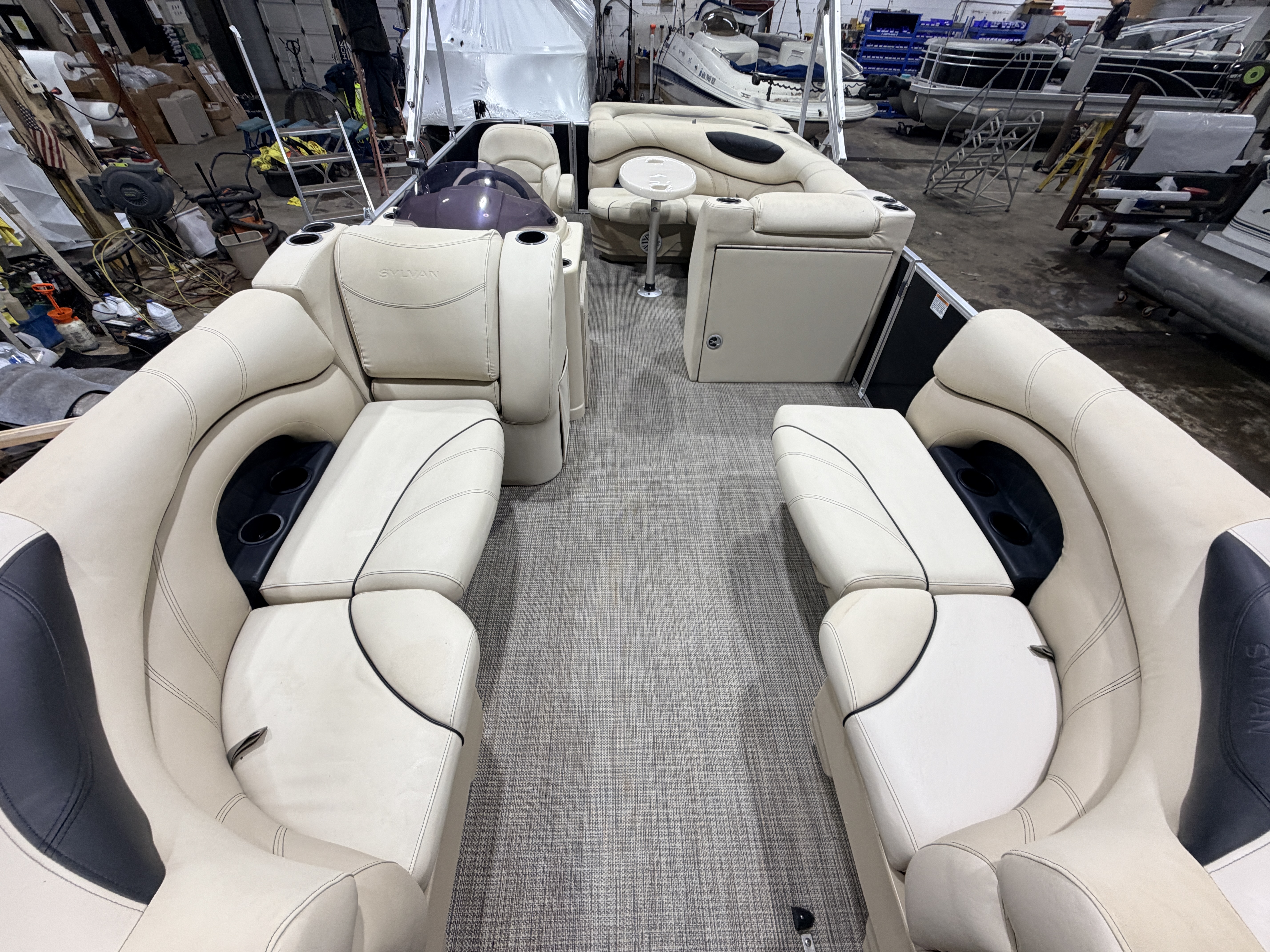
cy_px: 476
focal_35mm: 14
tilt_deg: -43.4
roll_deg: -2.4
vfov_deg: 85.7
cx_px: 635
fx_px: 514
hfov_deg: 102.1
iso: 125
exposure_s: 1/120
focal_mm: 2.22
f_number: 2.2
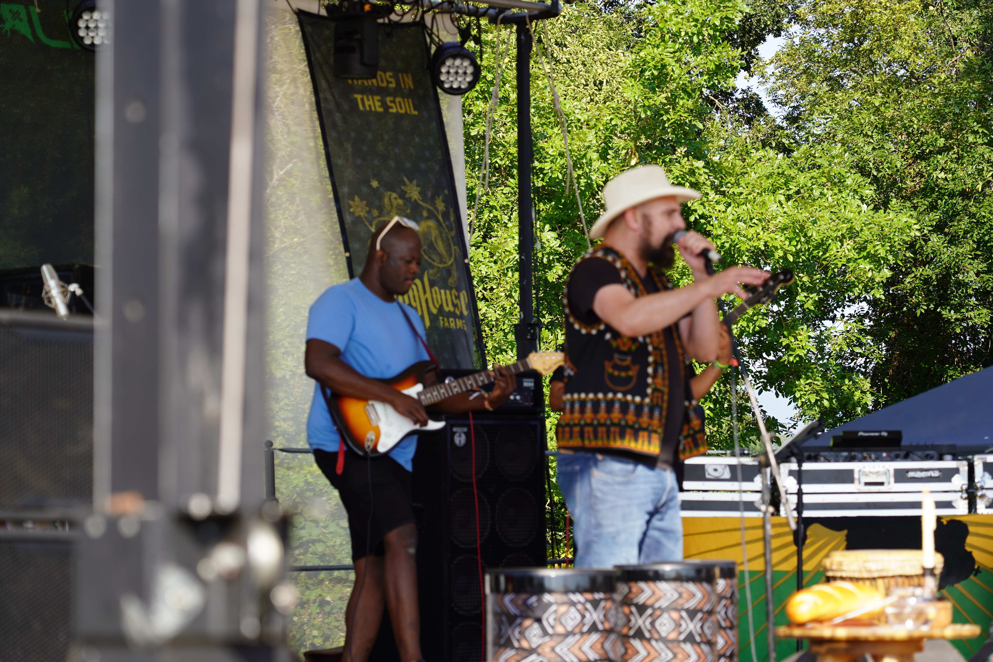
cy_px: 331
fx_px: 2896
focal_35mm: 105
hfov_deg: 19.5
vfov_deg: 13.0
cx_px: 496
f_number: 5.6
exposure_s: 1/160
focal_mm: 105
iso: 100
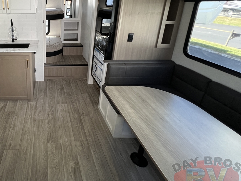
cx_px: 49
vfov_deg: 60.9
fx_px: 146
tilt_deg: -19.9
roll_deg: +1.5
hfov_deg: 71.2
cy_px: 52
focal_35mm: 21
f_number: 1.8
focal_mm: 1.57
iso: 200
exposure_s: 1/99
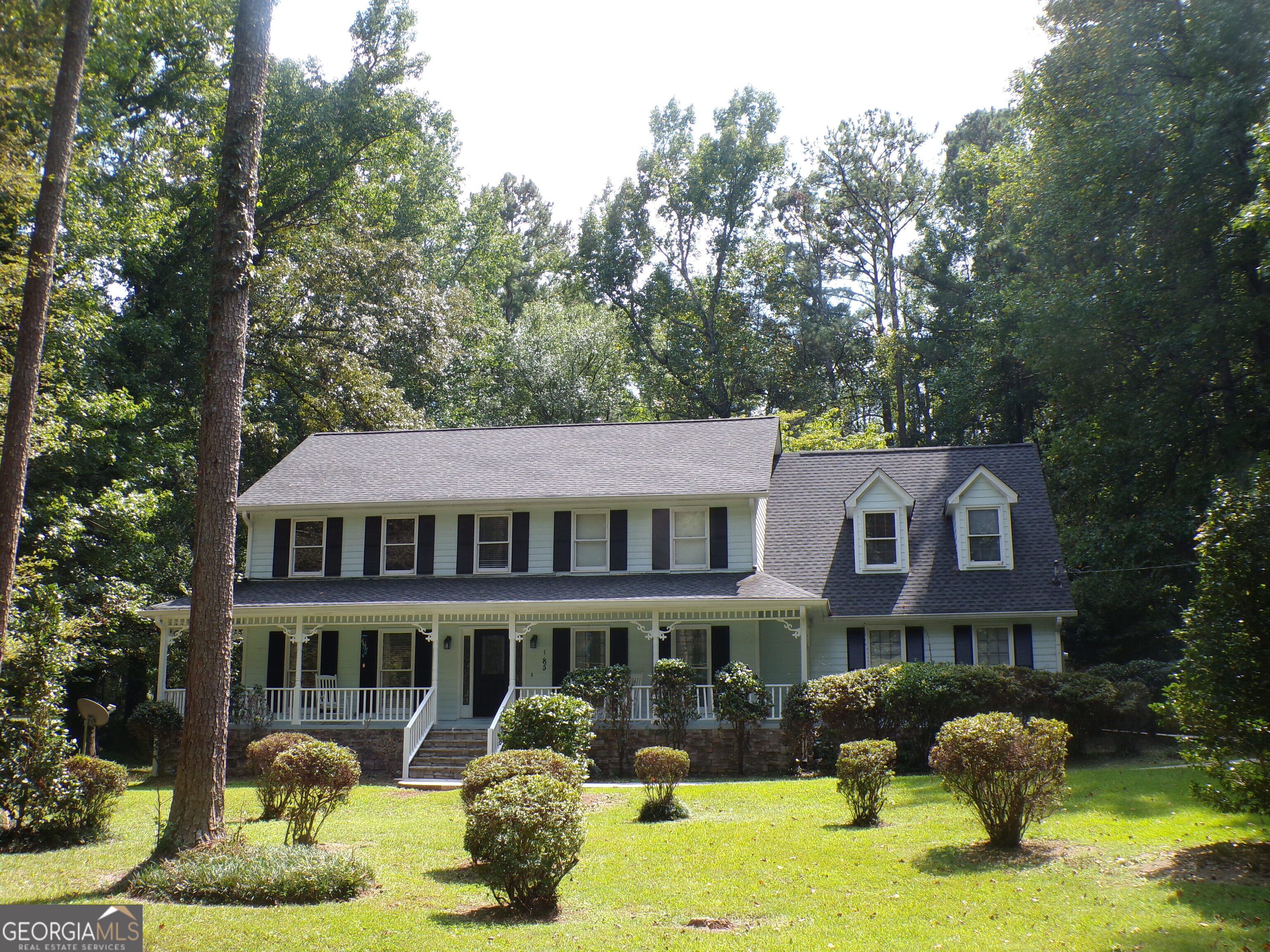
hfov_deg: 50.1
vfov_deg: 38.7
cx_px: 635
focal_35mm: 37
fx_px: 1357
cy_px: 476
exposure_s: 1/140
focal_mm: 6.6
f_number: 4.9
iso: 100
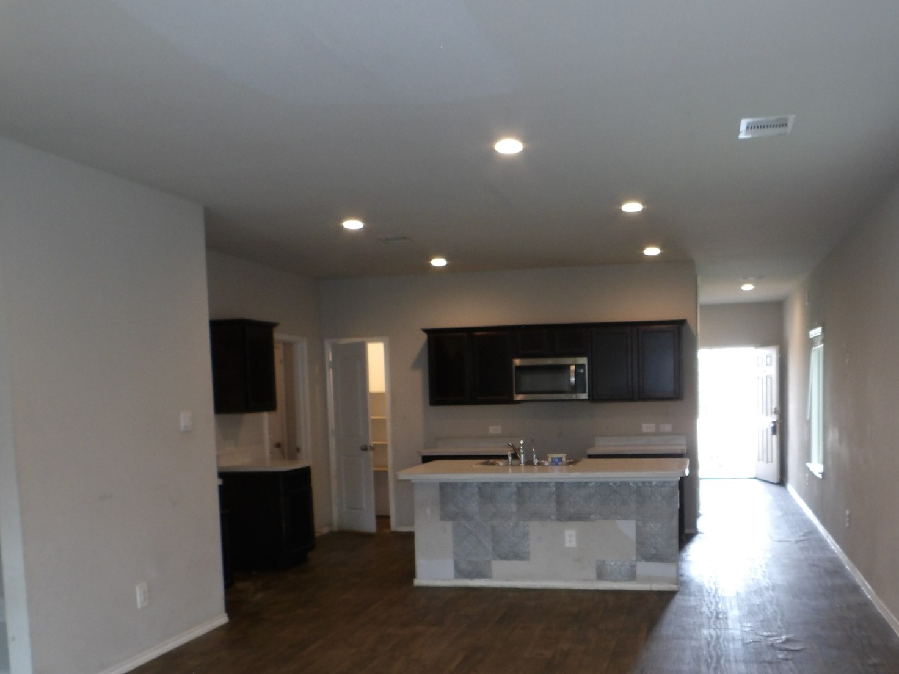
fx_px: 831
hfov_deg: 56.3
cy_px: 459
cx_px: 545
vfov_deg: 43.4
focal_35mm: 32
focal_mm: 4.2
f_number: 4.1
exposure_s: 1/30
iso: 200
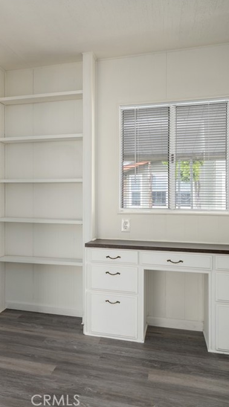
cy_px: 203
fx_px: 378
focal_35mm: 35
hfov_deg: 30.7
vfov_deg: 56.6
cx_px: -13
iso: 200
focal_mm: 22
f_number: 6.3
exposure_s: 1.3
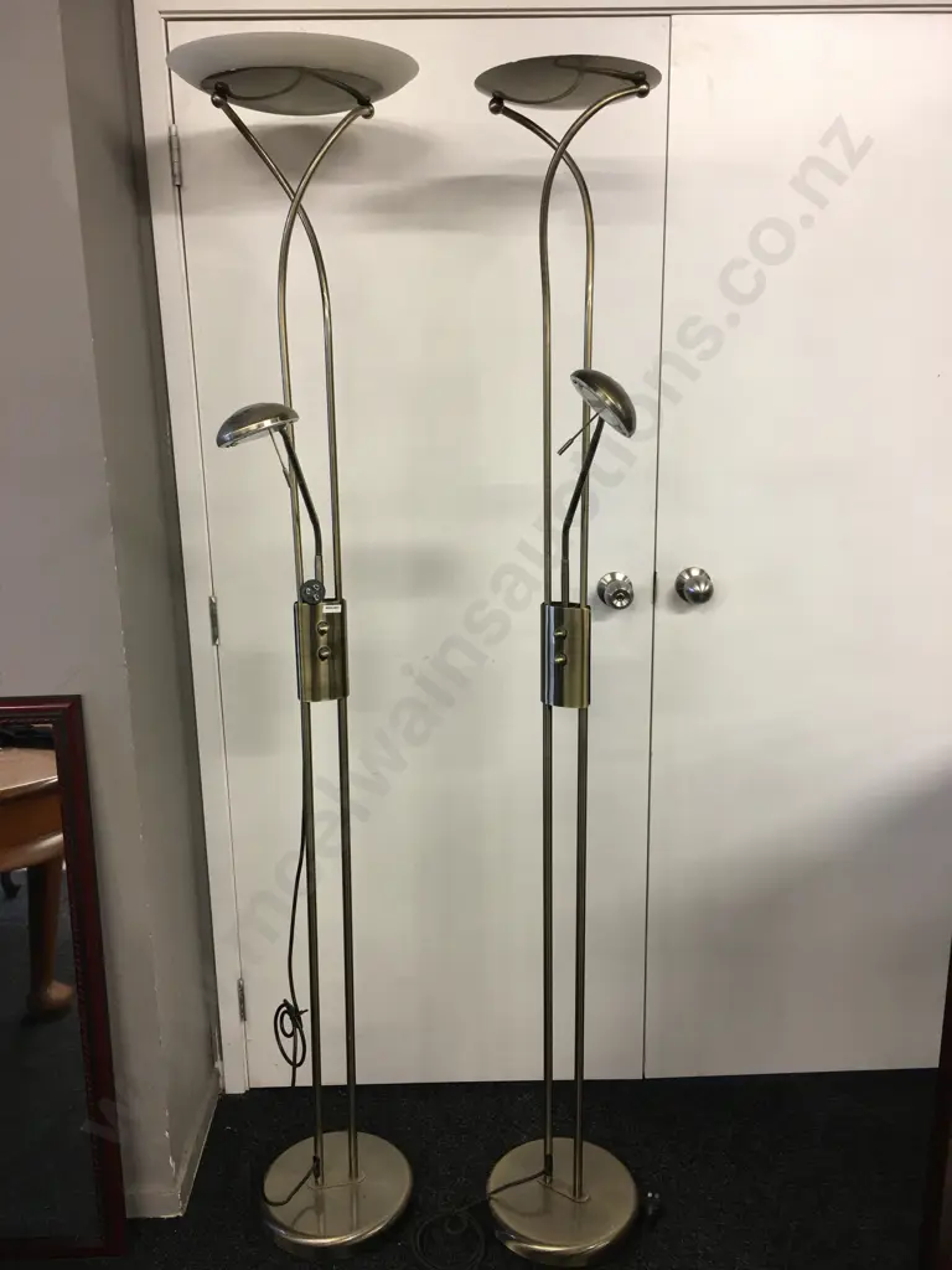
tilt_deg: -13.0
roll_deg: -0.1
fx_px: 1063
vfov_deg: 61.7
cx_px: 476
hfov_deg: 48.2
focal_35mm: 29
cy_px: 635
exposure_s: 1/17
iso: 40
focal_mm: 4.15
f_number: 2.2
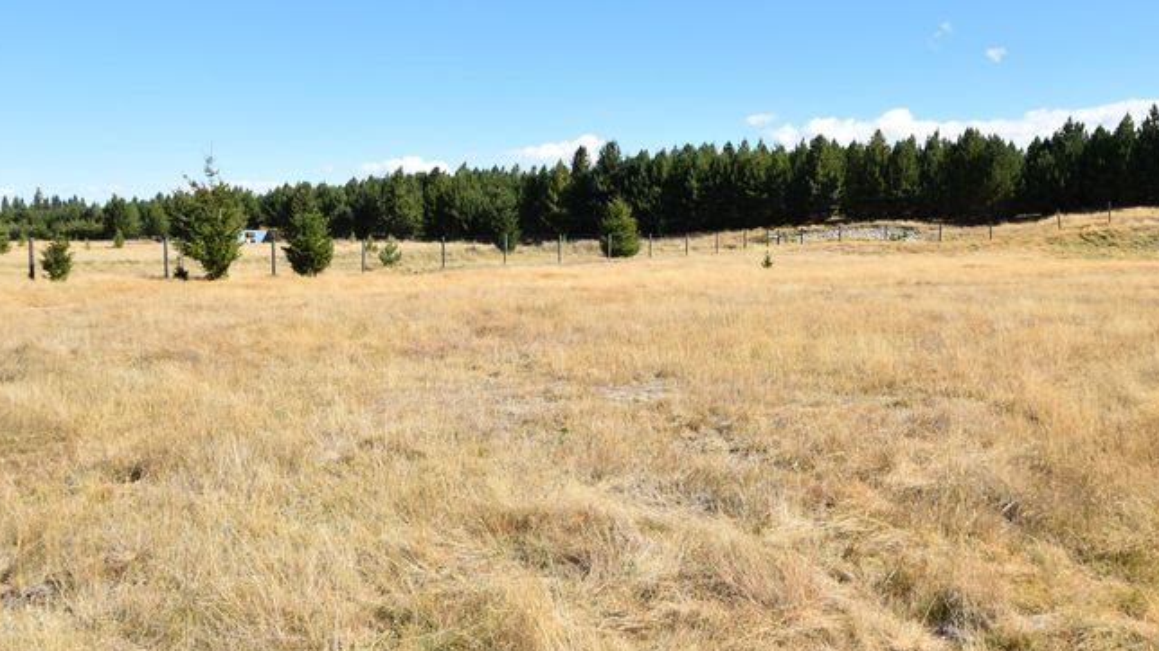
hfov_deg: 63.9
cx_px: 678
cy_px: 313
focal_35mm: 30
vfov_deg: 38.9
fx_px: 922
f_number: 10
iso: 200
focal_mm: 16
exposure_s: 1/400
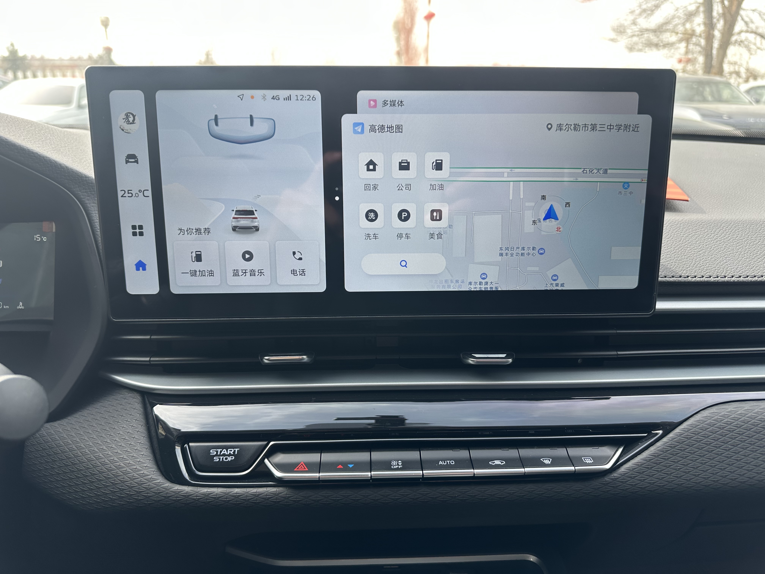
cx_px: 382
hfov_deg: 71.6
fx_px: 530
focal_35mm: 24
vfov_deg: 56.8
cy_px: 287
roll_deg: -0.3
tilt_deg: -17.9
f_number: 1.78
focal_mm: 6.86
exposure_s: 1/210
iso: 64
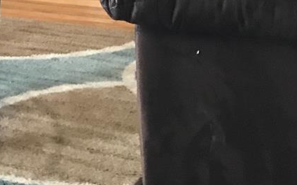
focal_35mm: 105
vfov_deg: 11.3
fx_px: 850
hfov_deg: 18.1
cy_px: -186
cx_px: -123
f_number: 1.8
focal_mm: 3.99
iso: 80
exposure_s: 1/15
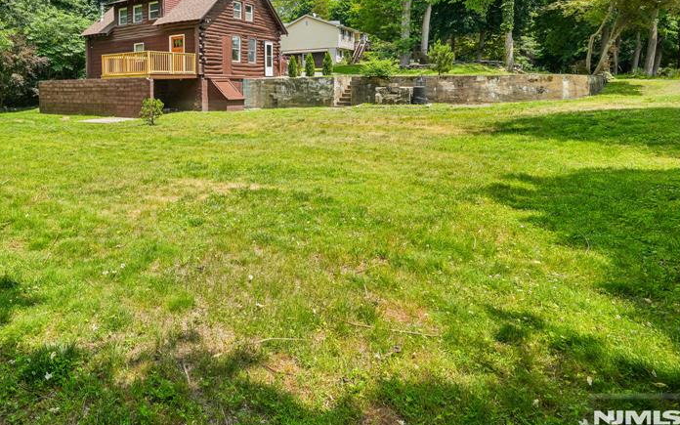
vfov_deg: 49.1
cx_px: 188
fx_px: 445
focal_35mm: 24
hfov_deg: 70.8
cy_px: 107
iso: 100
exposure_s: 1/160
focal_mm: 16
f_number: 9
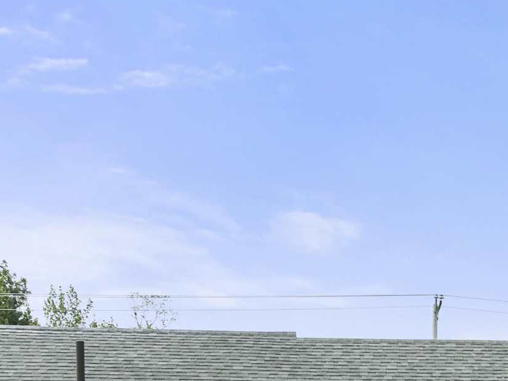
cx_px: 465
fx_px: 1321
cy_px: 537
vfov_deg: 15.4
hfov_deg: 21.3
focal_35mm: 90
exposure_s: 1/2000
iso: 160
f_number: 2.8
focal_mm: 12.29
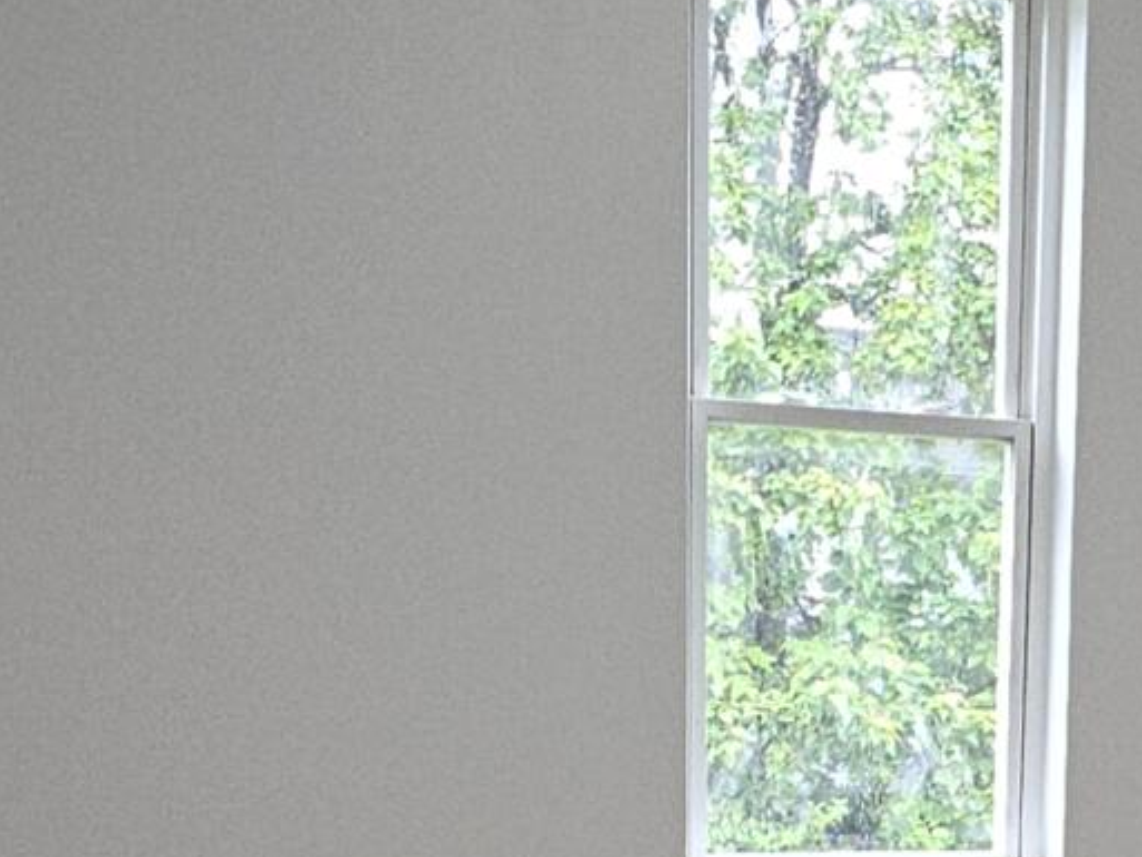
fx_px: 2508
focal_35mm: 76
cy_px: 1115
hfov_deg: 23.9
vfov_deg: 18.1
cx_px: 1269
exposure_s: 1/60
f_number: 1.9
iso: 80
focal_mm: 2.2
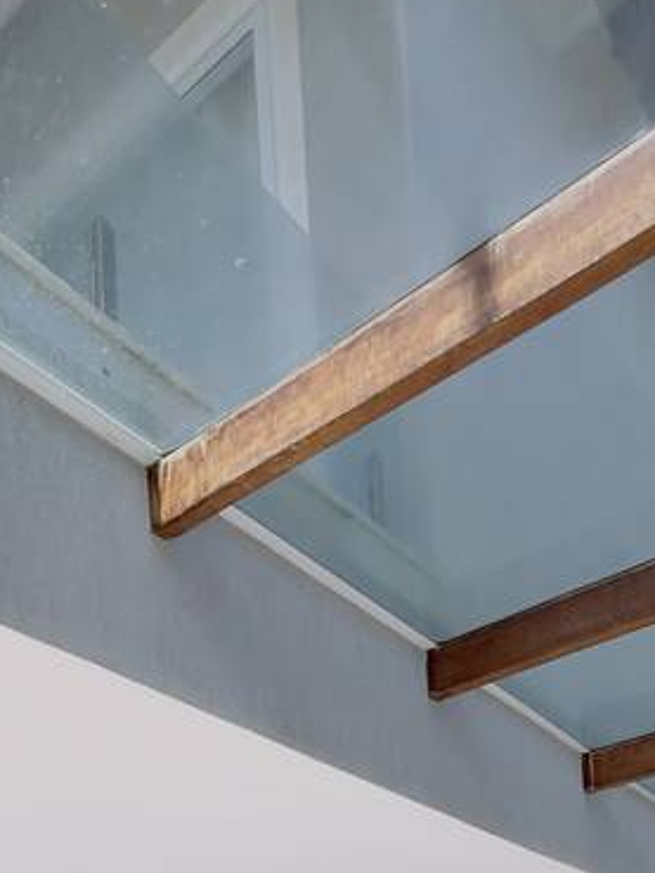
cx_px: 307
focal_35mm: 38
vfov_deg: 34.6
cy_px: 1133
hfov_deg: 37.7
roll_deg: +3.4
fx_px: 958
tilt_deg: +0.4
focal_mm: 1.54
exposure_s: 1/1712
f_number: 2.4
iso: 25
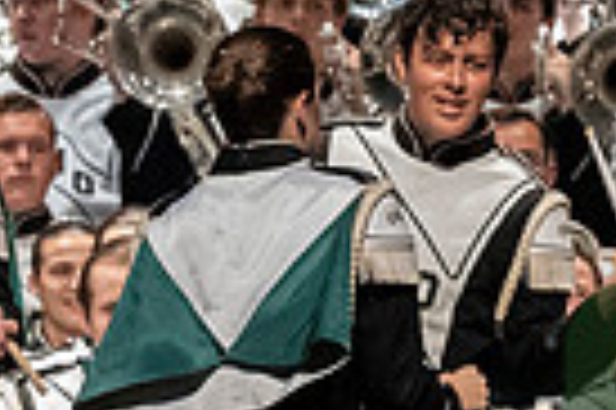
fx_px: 15228
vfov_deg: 1.5
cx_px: 904
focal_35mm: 891
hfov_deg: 2.3
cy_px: 491
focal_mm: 140
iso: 4000
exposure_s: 1/500
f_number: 4
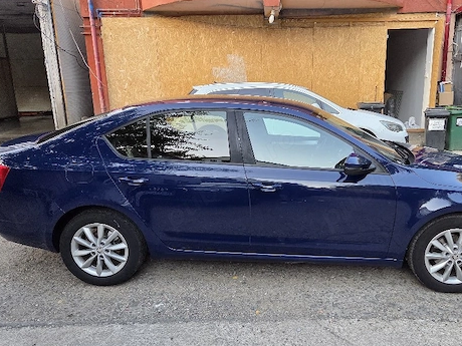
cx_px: 270
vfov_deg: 46.8
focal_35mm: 30
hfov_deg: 59.6
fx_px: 400
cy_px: 184
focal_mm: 5.4
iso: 160
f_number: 1.8
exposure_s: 1/182
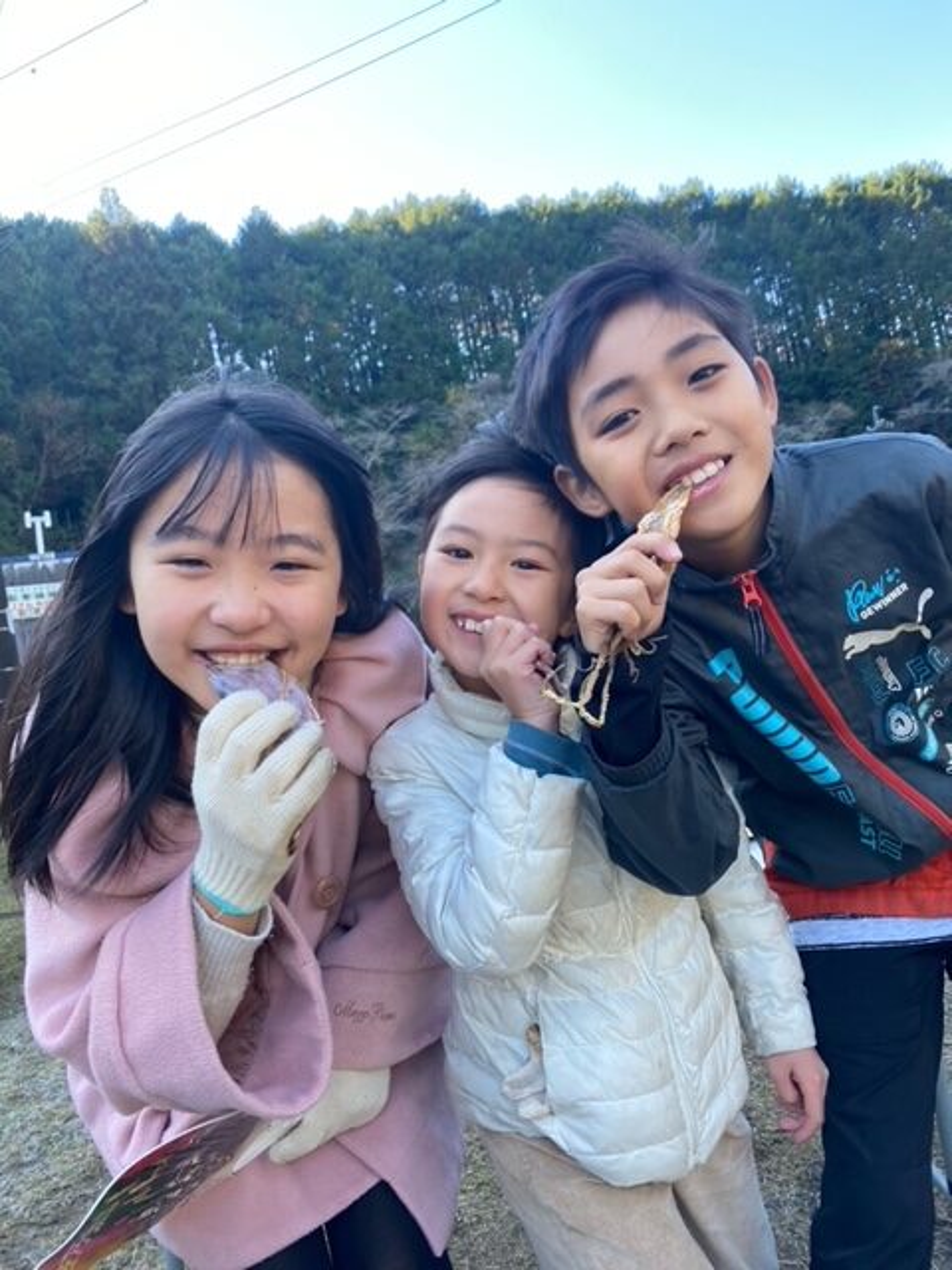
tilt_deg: +4.0
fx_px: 953
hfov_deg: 53.1
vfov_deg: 67.3
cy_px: 635
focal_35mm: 26
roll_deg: +9.8
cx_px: 476
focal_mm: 4.25
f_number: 1.8
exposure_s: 1/121
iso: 32
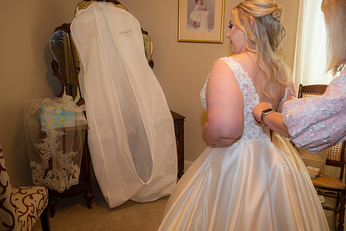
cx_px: 205
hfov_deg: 58.3
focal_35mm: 32
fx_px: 308
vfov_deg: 41.1
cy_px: 123
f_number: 2.8
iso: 640
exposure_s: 1/80
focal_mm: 24
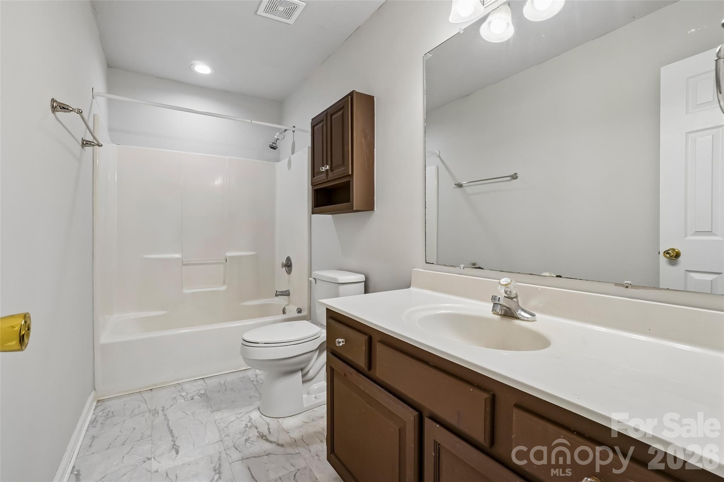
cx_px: 362
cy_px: 241
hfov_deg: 100.4
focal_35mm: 15
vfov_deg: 77.3
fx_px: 302
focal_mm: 10
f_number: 8
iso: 400
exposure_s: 1/10
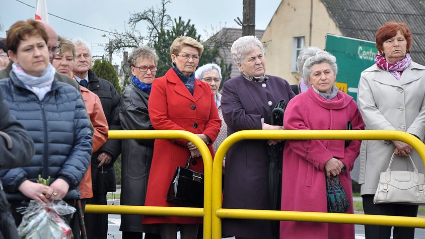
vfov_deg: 10.2
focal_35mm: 119
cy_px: 111
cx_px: 212
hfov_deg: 18.1
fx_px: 1336
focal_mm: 75
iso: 320
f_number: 5.6
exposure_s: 1/500
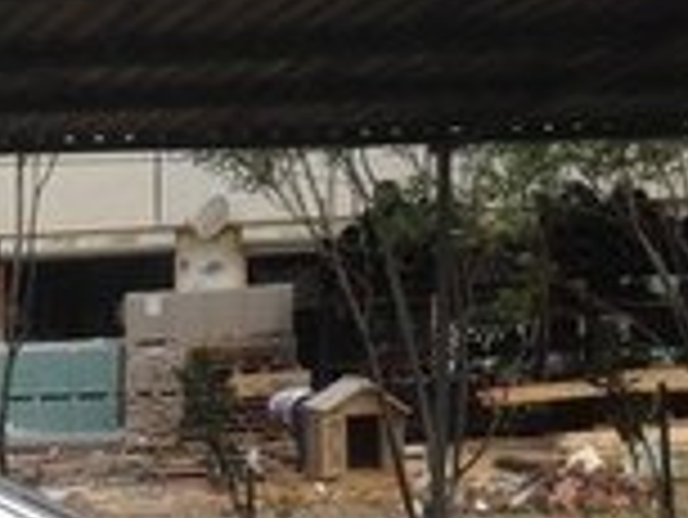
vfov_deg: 10.2
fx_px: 2824
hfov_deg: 13.0
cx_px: -396
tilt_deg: -6.8
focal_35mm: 142
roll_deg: +2.2
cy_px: 754
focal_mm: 4.12
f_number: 2.4
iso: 50
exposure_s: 1/2857
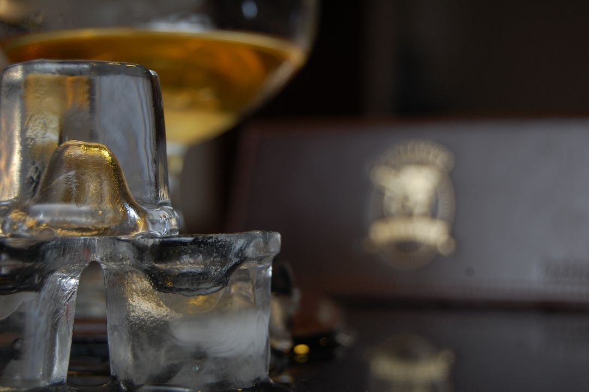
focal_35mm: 69
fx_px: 1128
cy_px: 196
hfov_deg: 29.3
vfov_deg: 19.7
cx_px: 294
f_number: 6.3
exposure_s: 1/30
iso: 200
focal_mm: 46
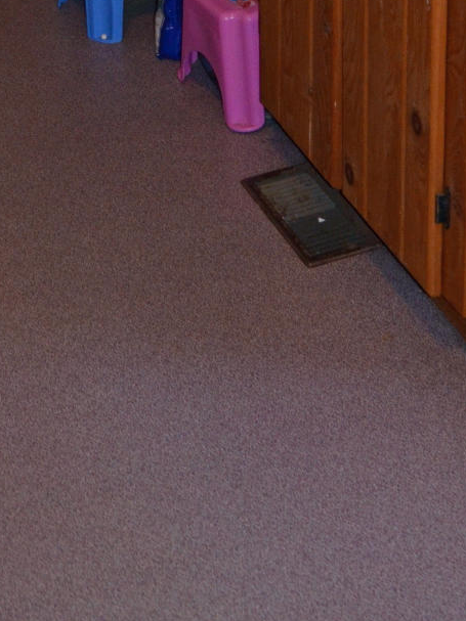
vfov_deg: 18.1
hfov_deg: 14.6
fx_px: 1788
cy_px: -245
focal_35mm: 100
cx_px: 478
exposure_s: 1/60
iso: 800
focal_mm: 21
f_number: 3.8
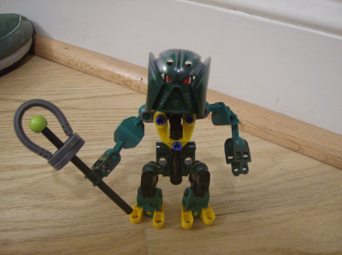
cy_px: 128
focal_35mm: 36
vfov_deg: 39.5
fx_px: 355
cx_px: 171
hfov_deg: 51.5
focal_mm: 6
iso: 200
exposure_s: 1/7.41
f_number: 2.8
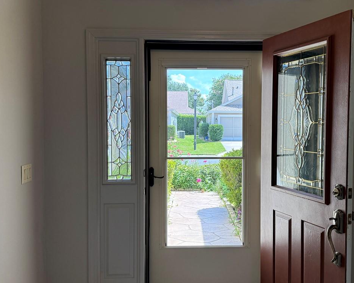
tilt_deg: -1.7
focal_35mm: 40
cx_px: 209
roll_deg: +0.0
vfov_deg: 37.3
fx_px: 419
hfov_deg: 45.6
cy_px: 142
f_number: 1.78
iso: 100
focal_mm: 6.76
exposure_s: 1/391
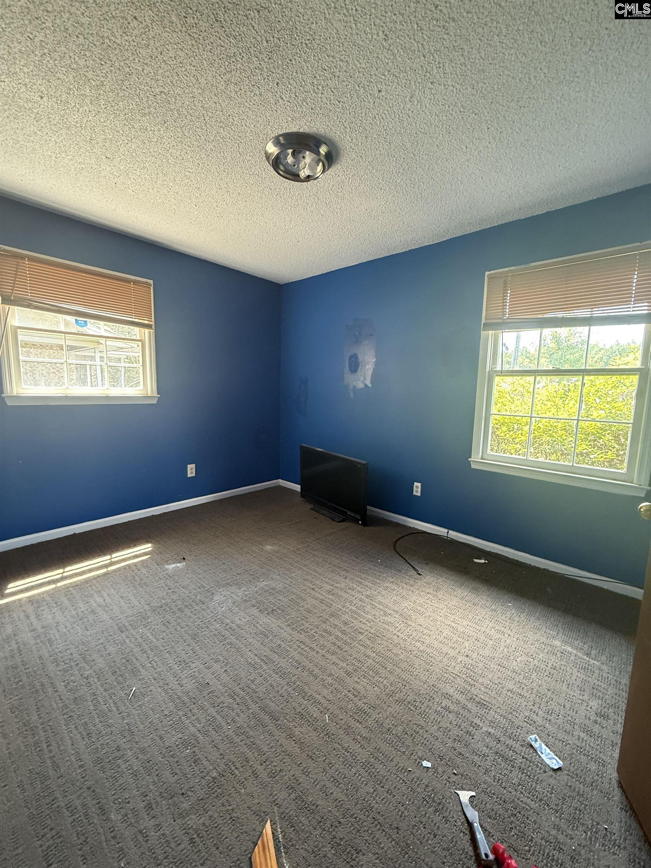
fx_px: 351
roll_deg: -1.7
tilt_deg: -7.1
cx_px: 326
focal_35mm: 14
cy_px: 434
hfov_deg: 85.7
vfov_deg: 102.1
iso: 500
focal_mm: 2.22
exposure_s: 1/60
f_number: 2.2
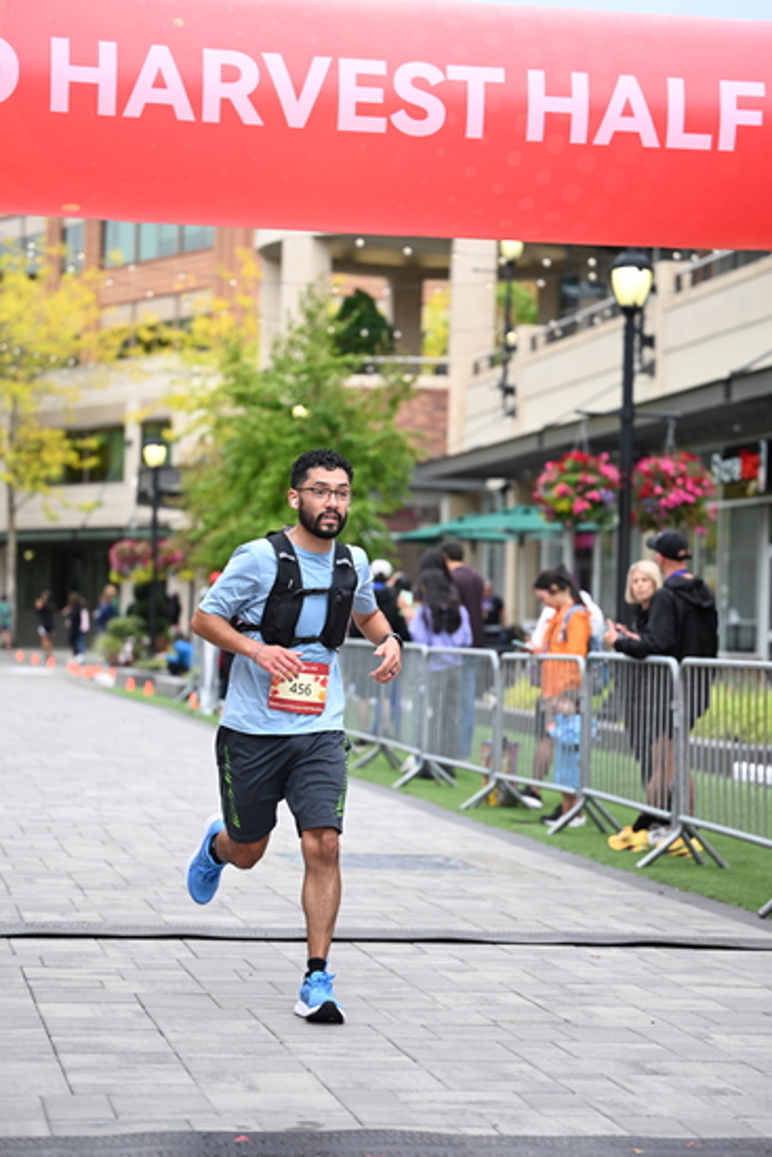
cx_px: 386
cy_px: 578
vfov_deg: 24.5
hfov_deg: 16.5
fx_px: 2668
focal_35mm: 83
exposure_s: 1/1600
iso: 640
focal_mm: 83
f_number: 2.8
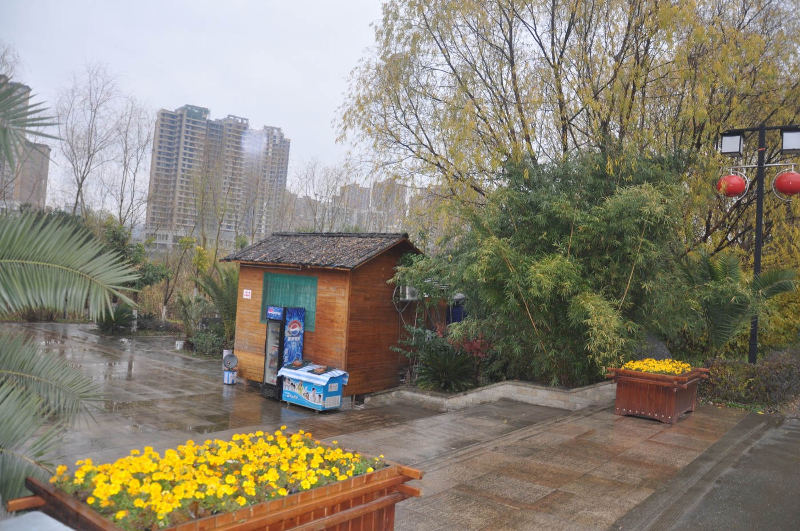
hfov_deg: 67.5
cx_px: 400
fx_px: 599
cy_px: 266
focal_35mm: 27
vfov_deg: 47.8
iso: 320
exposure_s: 1/200
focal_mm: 18
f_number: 3.5
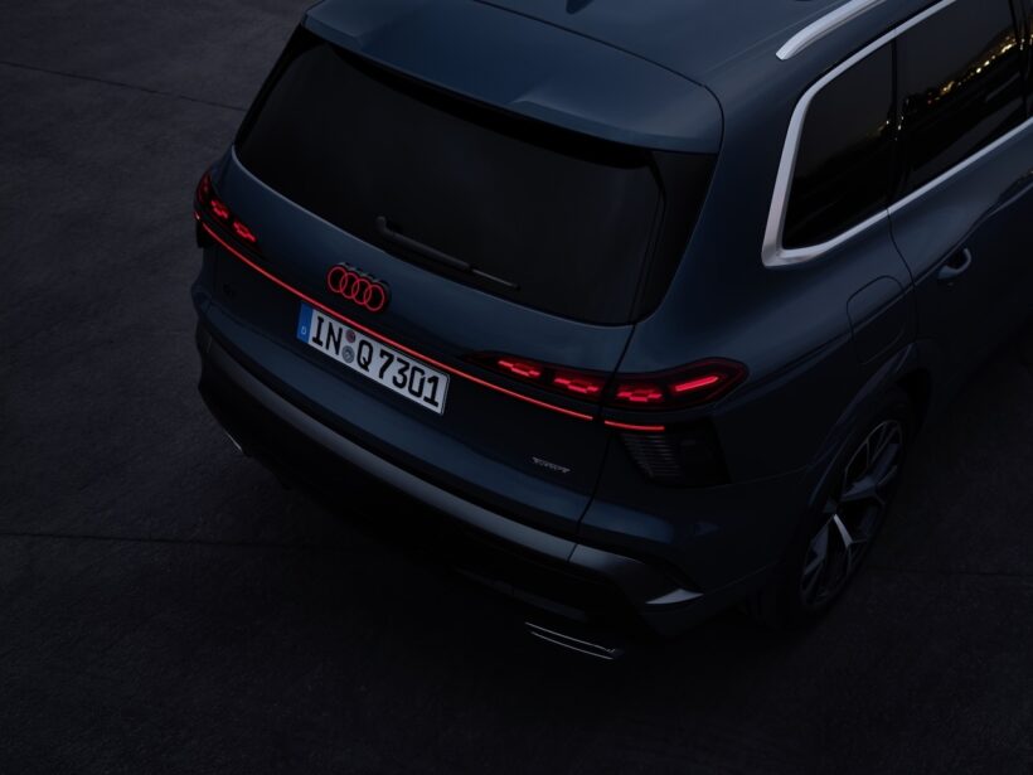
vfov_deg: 32.2
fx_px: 1343
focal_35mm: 45
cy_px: 388
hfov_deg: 42.1
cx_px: 516
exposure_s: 1/50
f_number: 5.6
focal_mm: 57.5
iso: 400
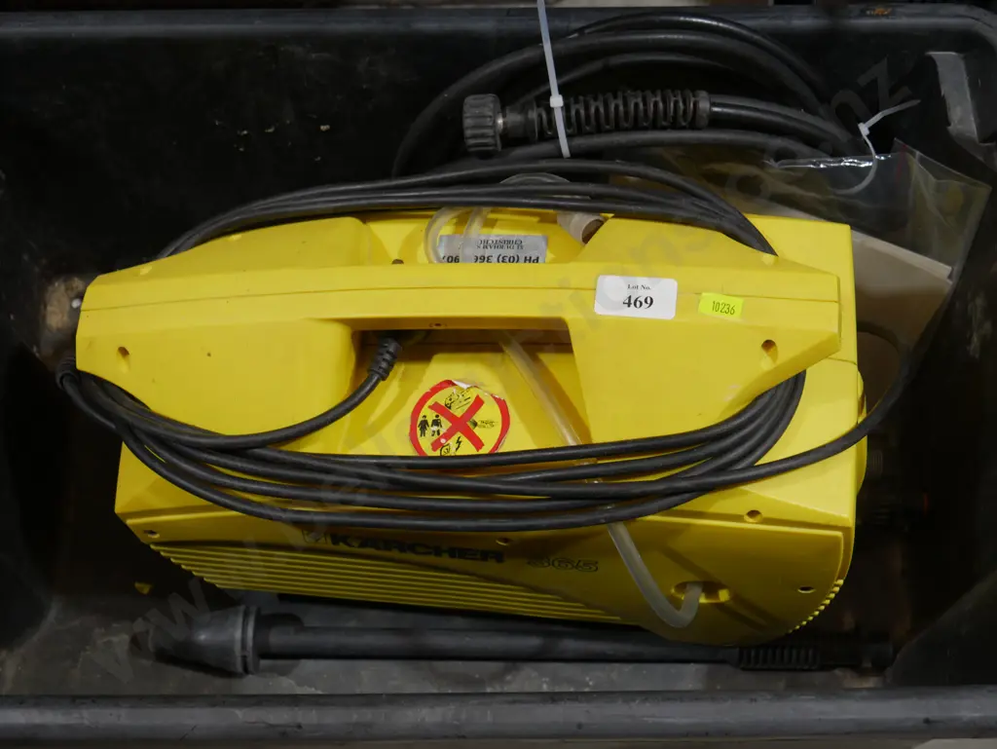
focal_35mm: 50
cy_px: 374
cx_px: 498
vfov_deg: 29.1
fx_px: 1441
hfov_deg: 38.2
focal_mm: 25
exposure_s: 1/60
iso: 400
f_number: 5.3
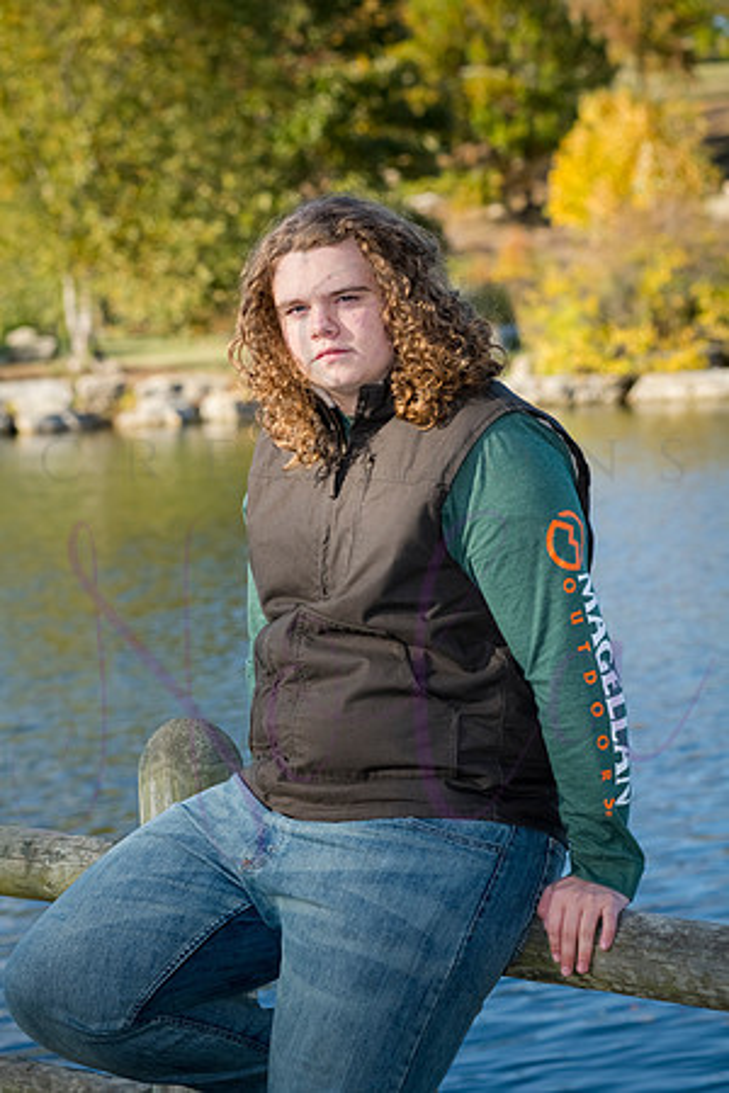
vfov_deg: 19.5
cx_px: 364
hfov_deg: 13.0
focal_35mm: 105
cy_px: 546
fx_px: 3189
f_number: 6.3
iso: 640
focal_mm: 105
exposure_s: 1/800
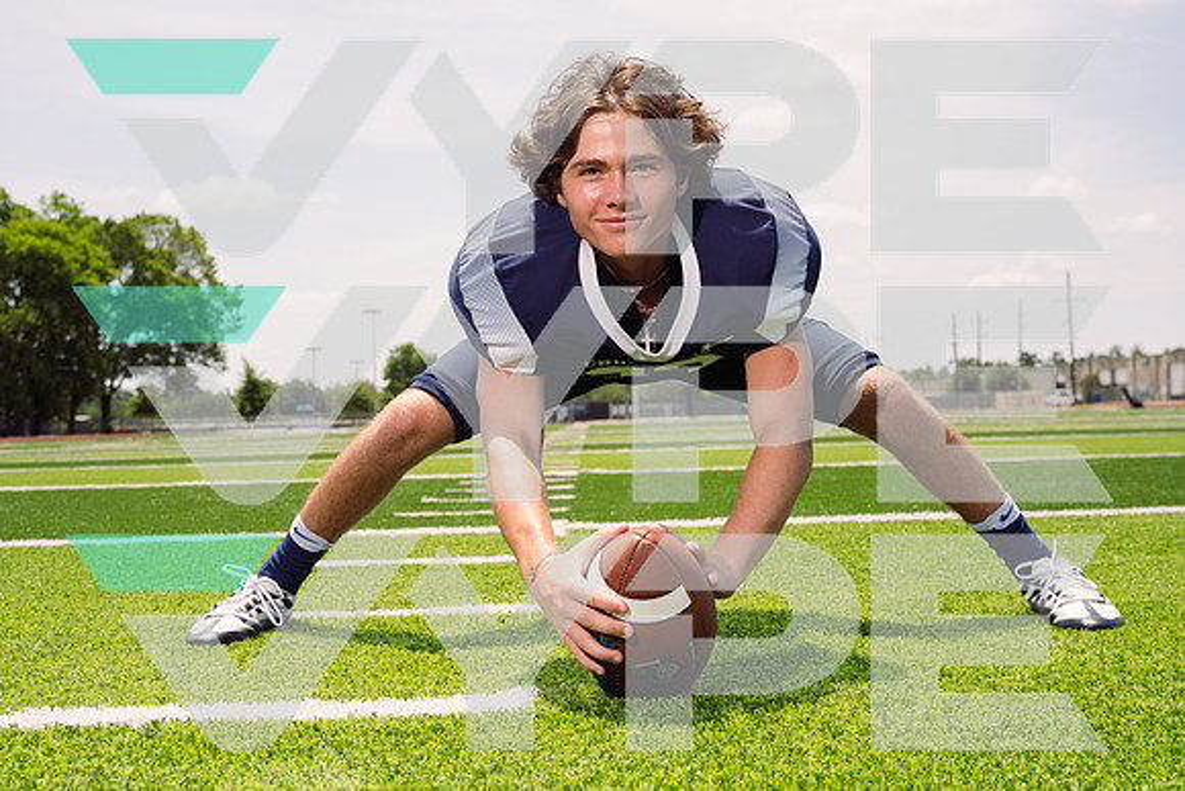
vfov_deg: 28.1
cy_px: 396
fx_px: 1580
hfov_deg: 41.1
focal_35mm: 48
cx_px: 592
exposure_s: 1/250
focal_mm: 48
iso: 50
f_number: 7.1
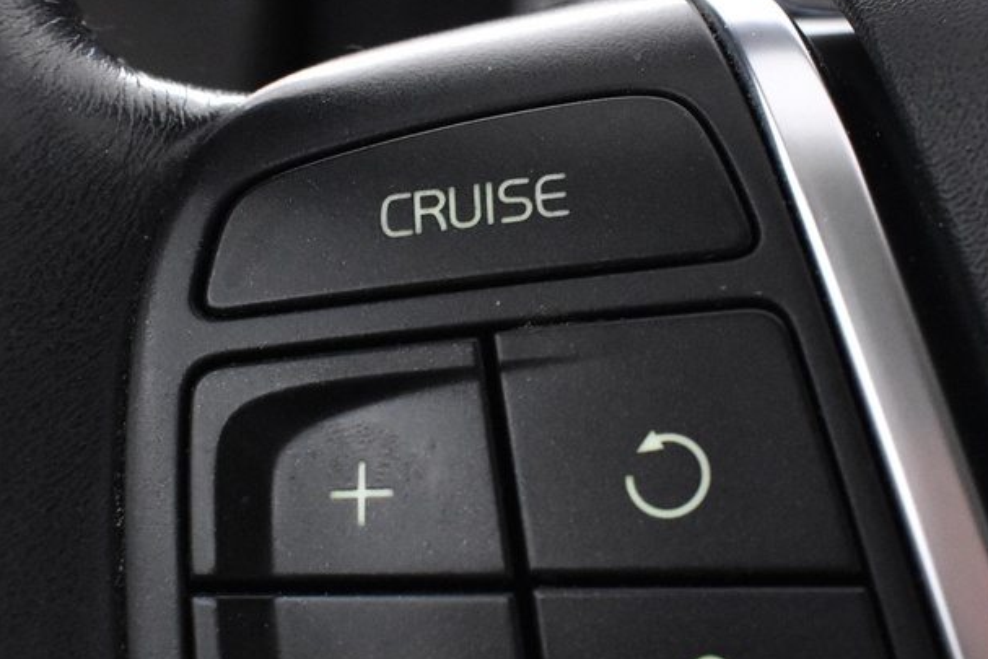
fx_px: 1976
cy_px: 425
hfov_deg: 28.0
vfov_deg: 18.9
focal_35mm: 72
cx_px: 557
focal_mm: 18
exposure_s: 1/60
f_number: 4
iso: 3200
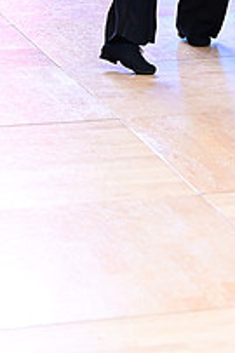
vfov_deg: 9.3
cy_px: -148
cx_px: 238
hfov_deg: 6.3
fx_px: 2128
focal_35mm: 217
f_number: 2.8
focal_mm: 76
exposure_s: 1/500
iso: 2000
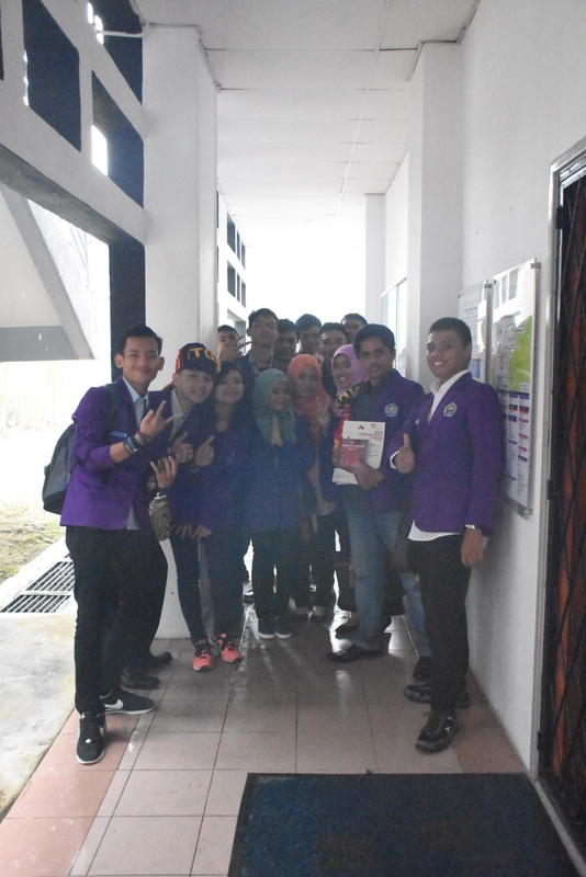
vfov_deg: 57.2
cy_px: 438
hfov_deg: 40.0
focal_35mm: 33
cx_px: 293
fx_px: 805
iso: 25600
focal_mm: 22
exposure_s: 1/250
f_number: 6.3
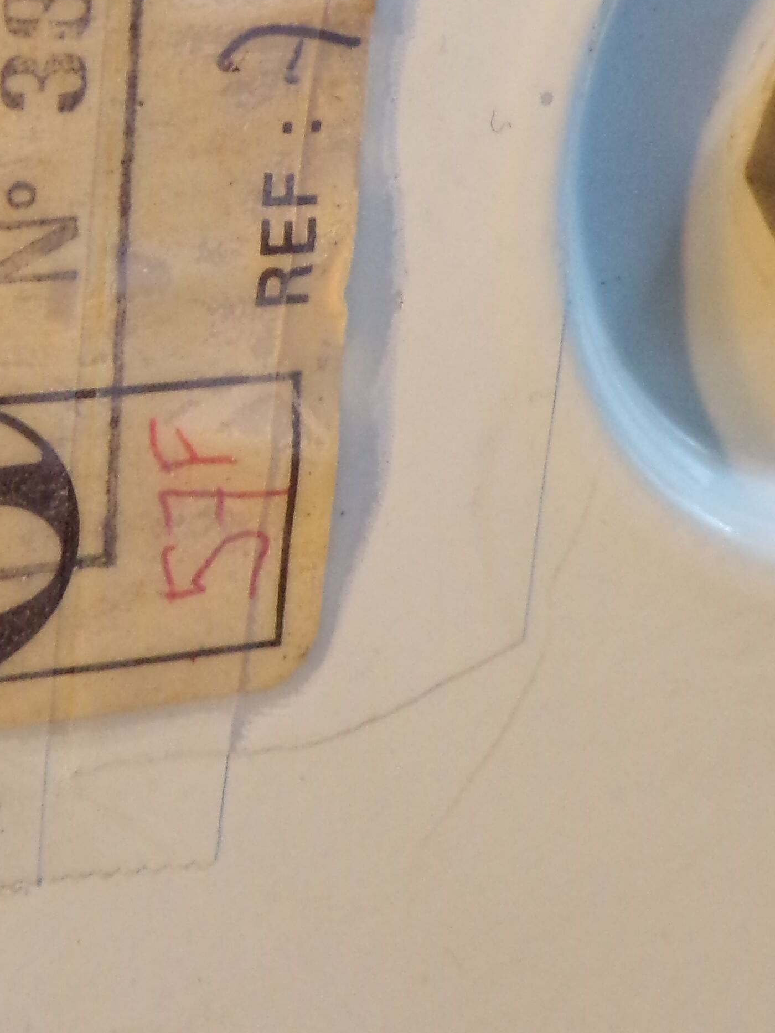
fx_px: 2359
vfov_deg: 24.3
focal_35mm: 79
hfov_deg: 18.5
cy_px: 186
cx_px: 190
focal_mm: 5.8
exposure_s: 1/17
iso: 318
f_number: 3.2
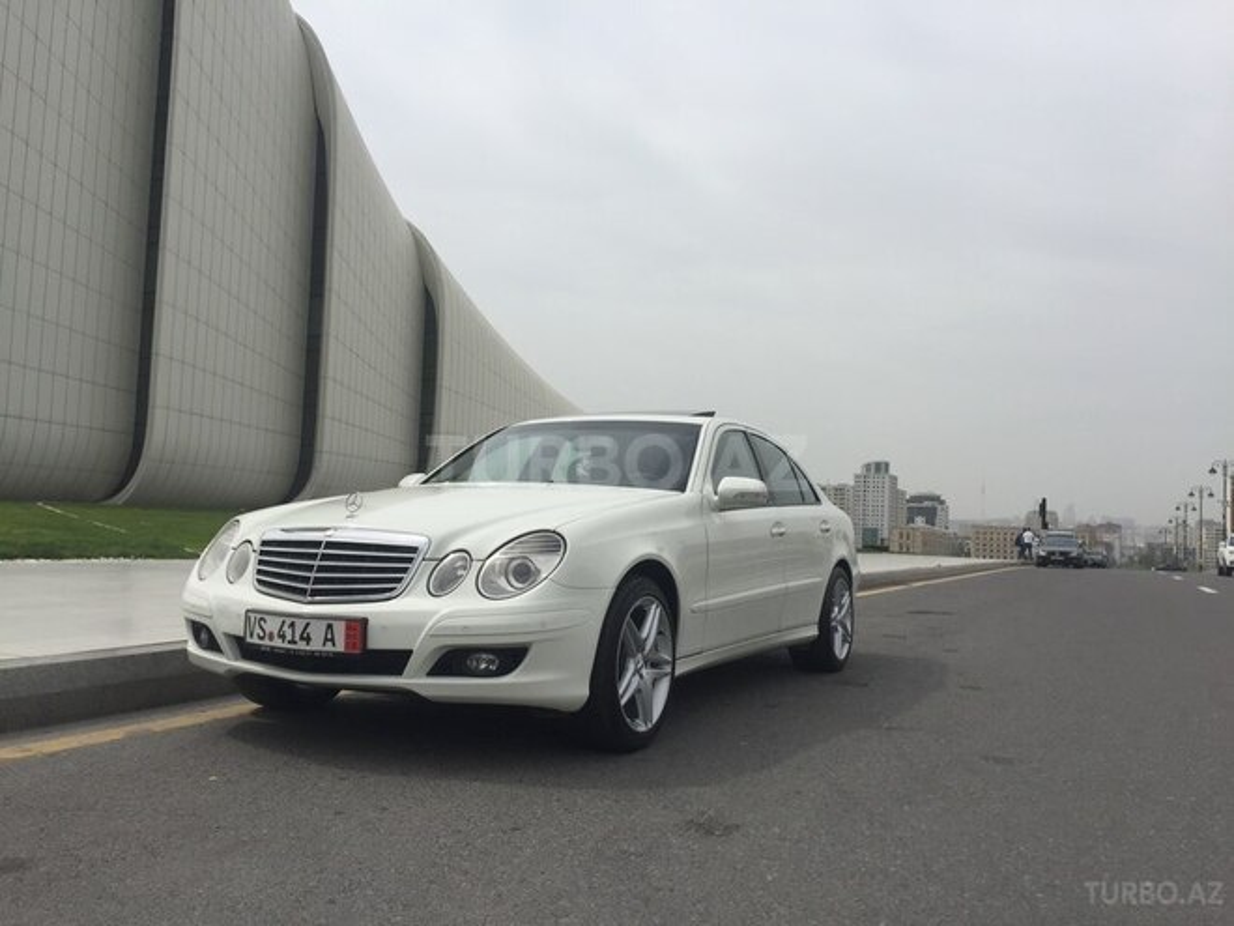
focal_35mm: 29
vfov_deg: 48.2
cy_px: 463
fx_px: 1034
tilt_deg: +4.3
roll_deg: -3.6
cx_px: 617
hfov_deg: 61.7
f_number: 2.2
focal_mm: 4.15
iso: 32
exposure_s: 1/3597
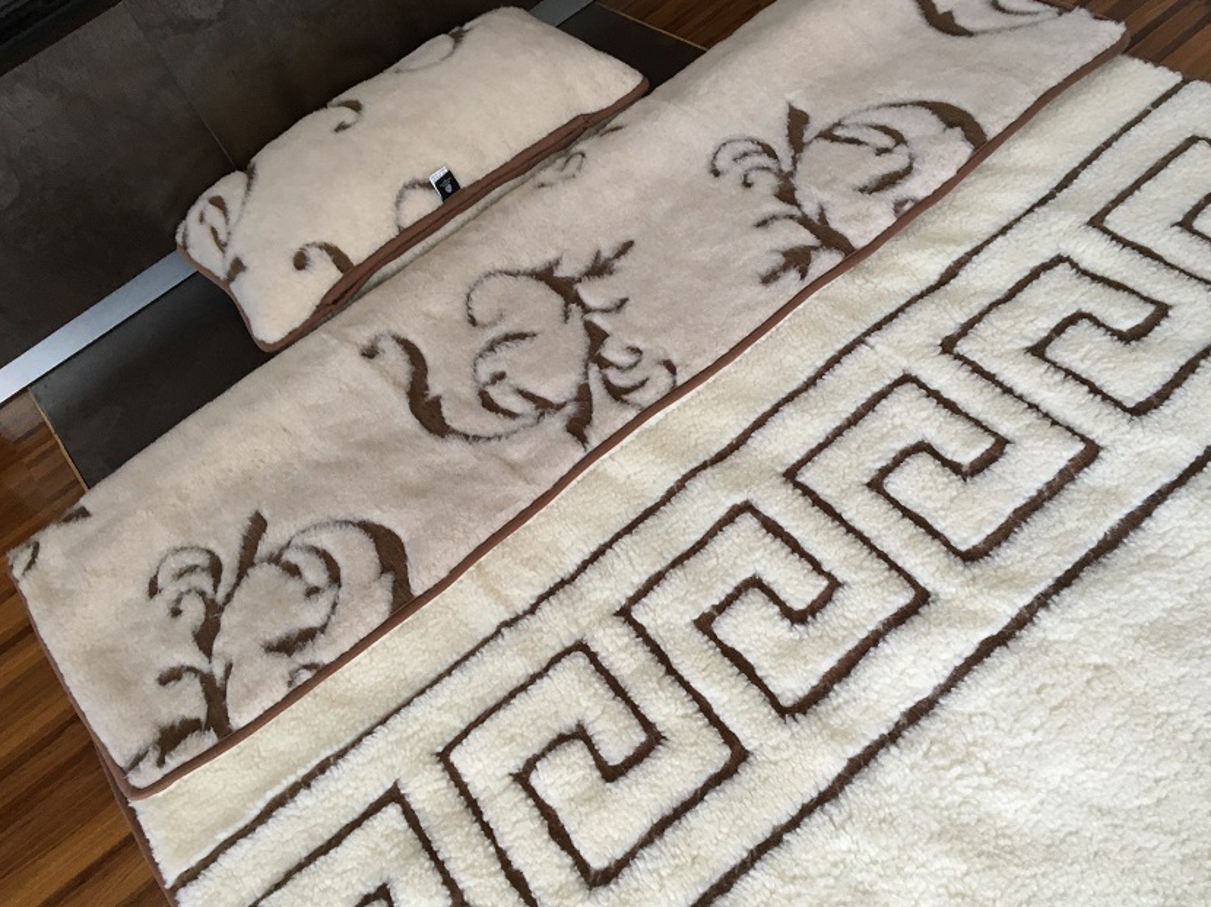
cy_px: 504
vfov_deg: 40.6
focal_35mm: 35
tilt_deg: -47.2
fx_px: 1224
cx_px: 673
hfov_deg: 52.5
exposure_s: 1/33
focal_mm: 4.15
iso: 125
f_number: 2.2
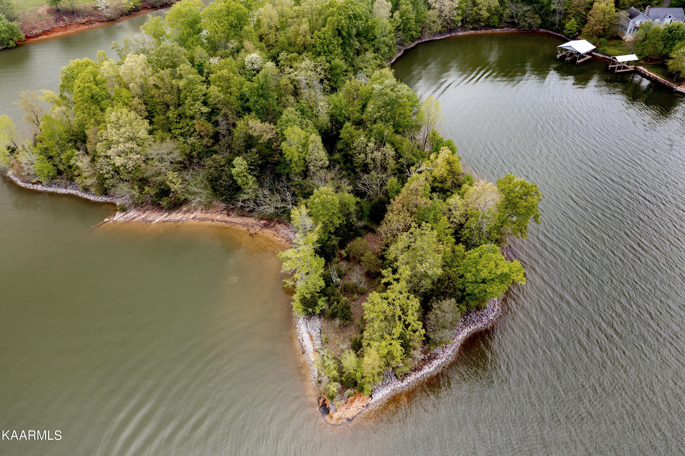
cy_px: 228
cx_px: 342
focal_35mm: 28
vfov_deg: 46.4
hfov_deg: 65.5
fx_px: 533
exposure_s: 1/50
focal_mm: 10.26
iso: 100
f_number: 3.2
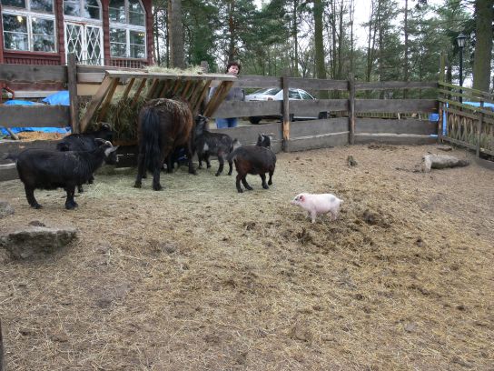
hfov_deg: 52.6
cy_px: 186
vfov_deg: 40.7
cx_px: 247
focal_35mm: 35
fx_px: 499
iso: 100
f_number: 4
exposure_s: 1/60
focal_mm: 7.4
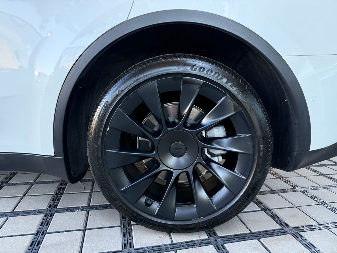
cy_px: 126
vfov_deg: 56.8
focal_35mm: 24
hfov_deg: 71.6
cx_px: 168
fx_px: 234
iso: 200
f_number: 1.78
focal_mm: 6.76
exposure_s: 1/181
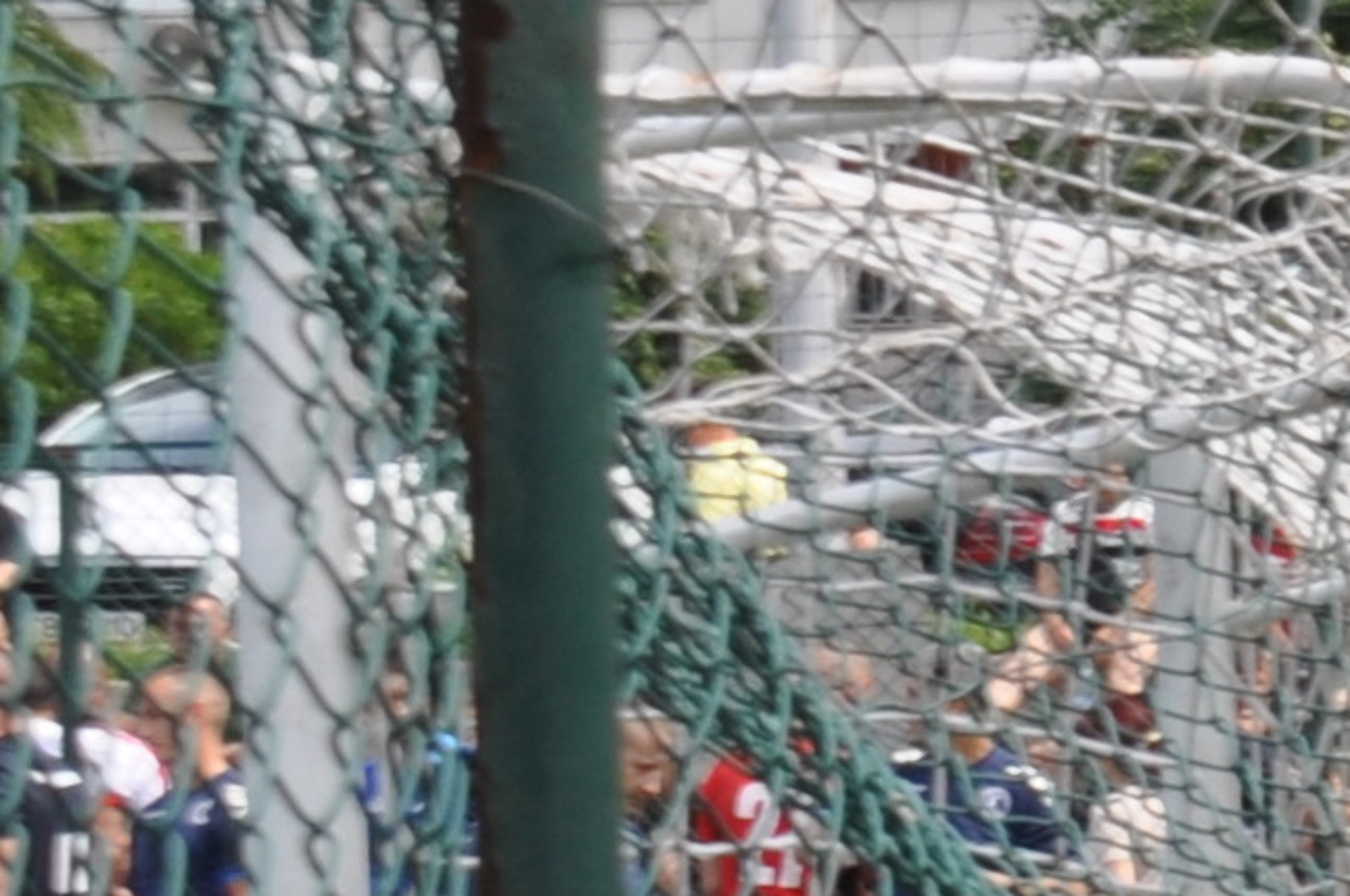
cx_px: 3672
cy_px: 614
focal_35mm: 199
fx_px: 7453
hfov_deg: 8.9
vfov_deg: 6.9
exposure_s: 1/250
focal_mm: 20
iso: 200
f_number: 8
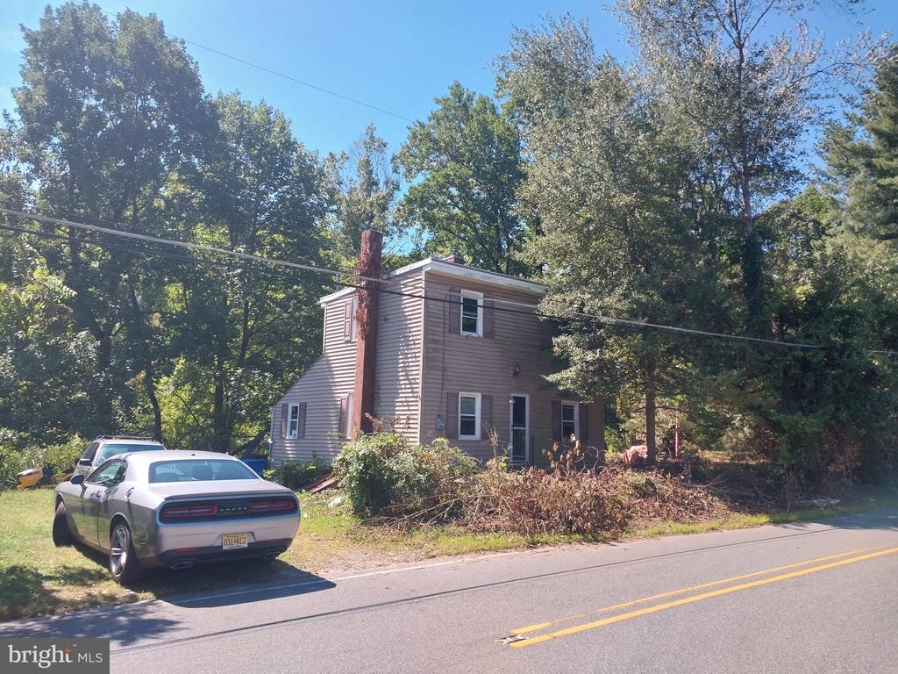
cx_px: 449
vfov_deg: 53.1
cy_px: 337
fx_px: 674
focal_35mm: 26
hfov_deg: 67.3
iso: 20
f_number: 1.8
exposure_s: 1/296
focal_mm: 4
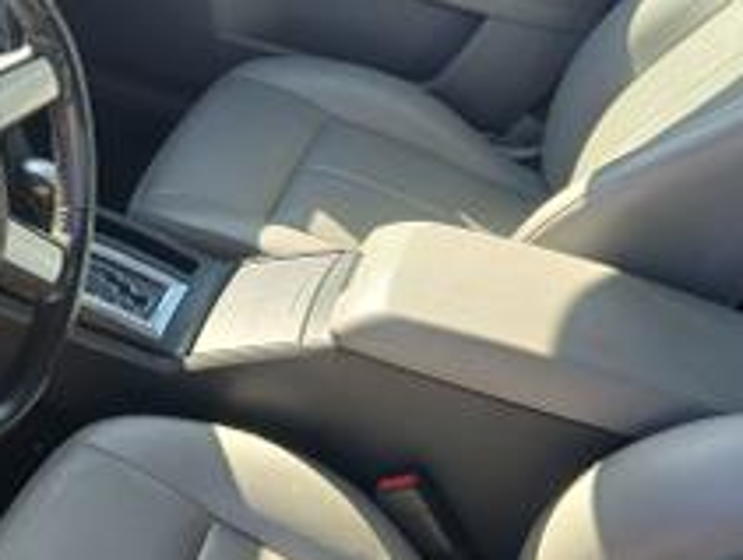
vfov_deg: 23.7
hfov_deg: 29.9
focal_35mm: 62
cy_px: 324
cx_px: 81
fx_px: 1333
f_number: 1.8
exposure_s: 1/60
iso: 20
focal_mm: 3.98
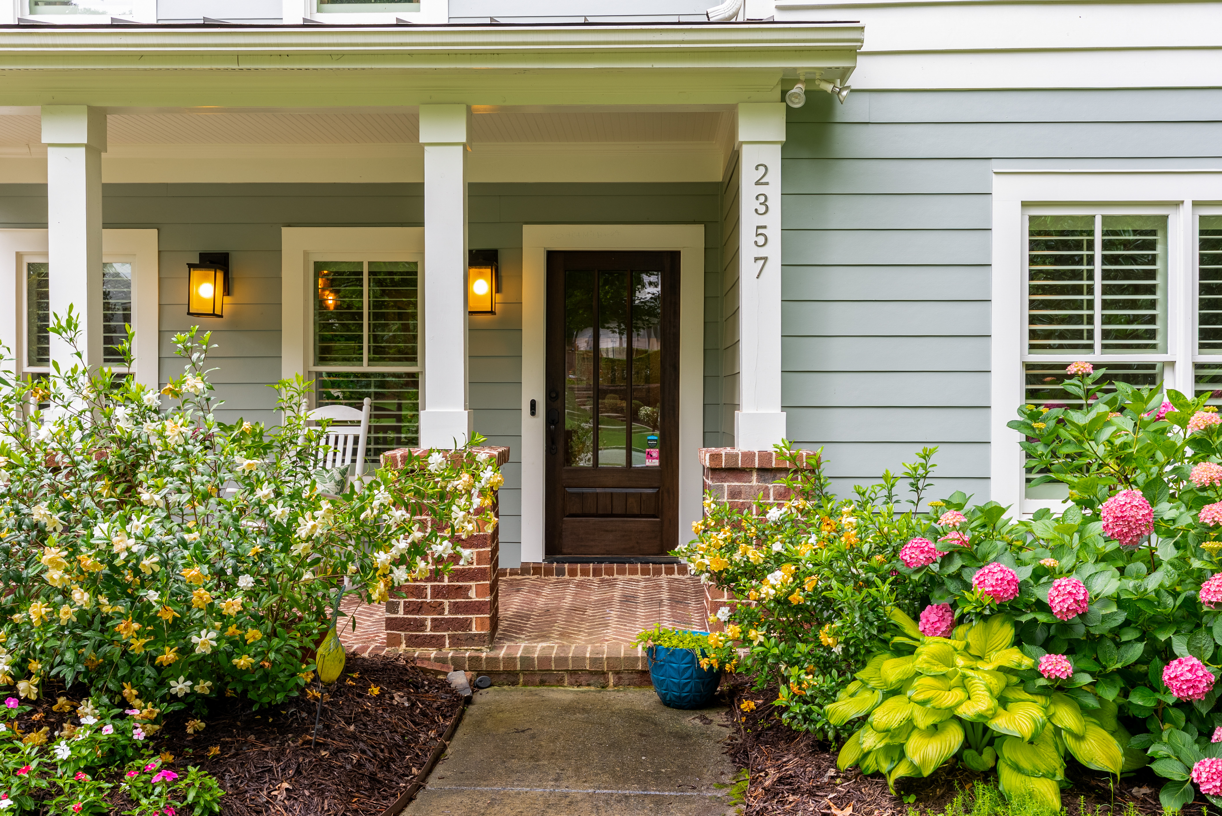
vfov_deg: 36.6
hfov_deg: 52.7
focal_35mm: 36
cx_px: 611
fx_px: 1233
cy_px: 408
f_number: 11
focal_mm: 36.3
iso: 100
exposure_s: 1/8
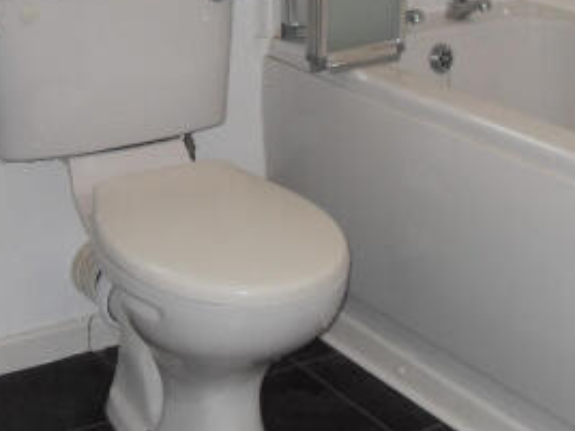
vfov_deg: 19.0
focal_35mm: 76
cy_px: 27
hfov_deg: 25.5
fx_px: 1262
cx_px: 186
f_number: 2.8
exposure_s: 1/45
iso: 100
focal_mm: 6.3
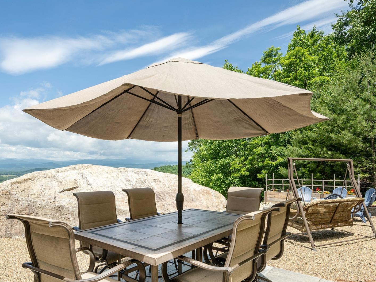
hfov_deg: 77.0
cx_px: 175
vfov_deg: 60.8
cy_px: 180
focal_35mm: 22
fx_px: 236
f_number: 7.1
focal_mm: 15.5
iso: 250
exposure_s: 1/1000
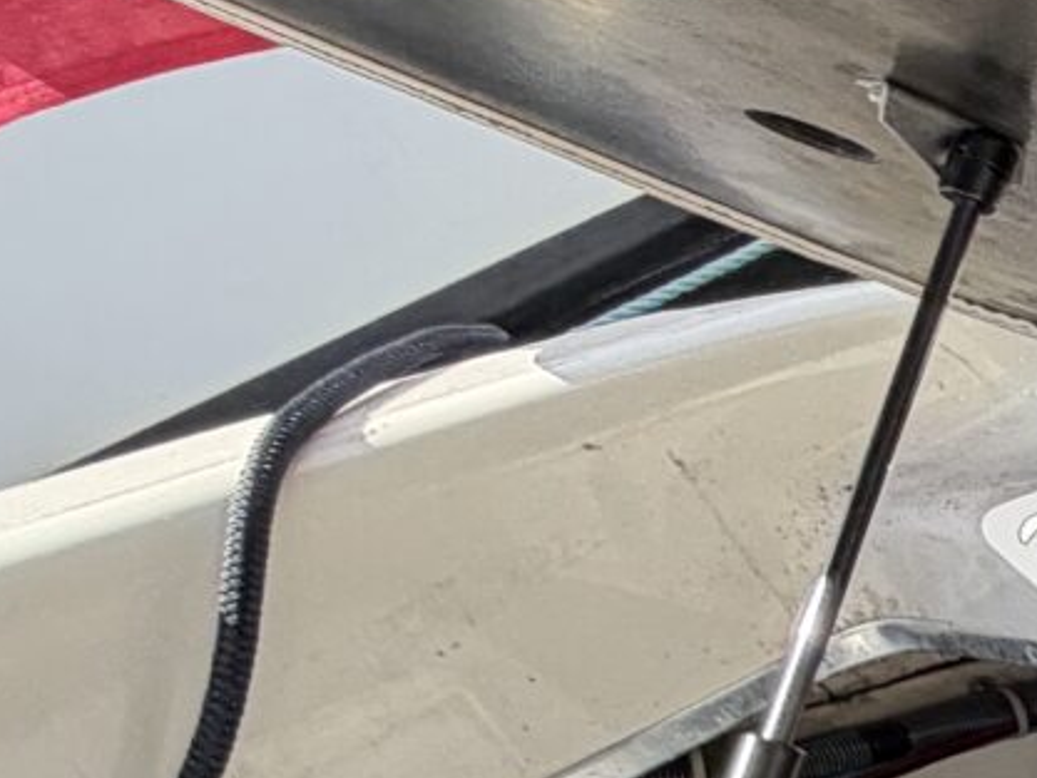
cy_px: 1275
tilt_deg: -45.3
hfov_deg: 12.9
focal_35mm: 86
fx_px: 2577
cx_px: 2810
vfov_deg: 15.4
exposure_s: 1/502
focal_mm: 2.22
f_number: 2.2
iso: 50
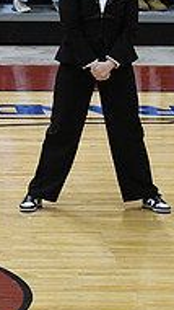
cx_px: -286
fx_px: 2942
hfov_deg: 3.3
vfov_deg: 6.0
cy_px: 203
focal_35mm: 359
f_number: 4
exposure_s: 1/250
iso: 2500
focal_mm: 75
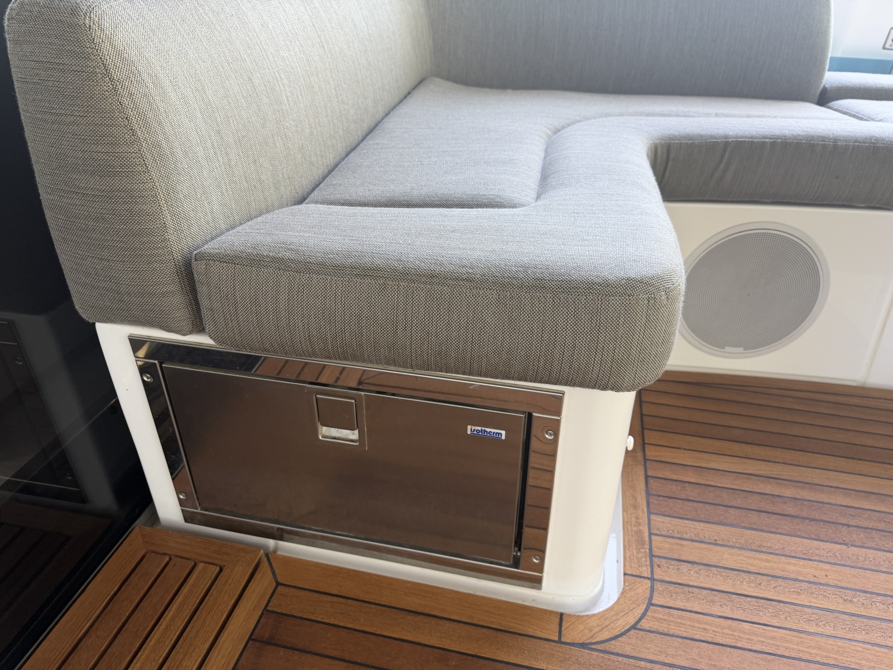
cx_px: 446
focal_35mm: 24
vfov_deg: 56.8
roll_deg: +1.5
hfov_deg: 71.6
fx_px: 619
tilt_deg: -31.7
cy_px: 335
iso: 125
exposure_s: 1/121
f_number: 1.78
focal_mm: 6.76
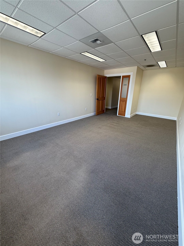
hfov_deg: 85.7
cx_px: 92
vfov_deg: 102.1
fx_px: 99
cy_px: 123
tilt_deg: -18.5
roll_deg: -1.7
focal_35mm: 14
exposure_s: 1/120
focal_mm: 2.22
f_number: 2.2
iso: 125
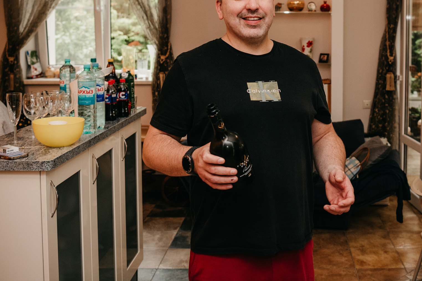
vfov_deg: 28.2
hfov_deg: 41.2
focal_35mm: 47
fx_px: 551
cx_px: 292
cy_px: 63
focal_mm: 28
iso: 400
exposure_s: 1/160
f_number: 3.2
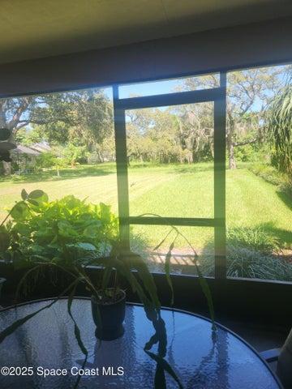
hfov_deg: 58.9
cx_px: 146
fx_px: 259
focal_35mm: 23
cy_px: 194
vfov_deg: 73.9
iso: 20
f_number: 1.8
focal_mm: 5.4
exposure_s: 1/221
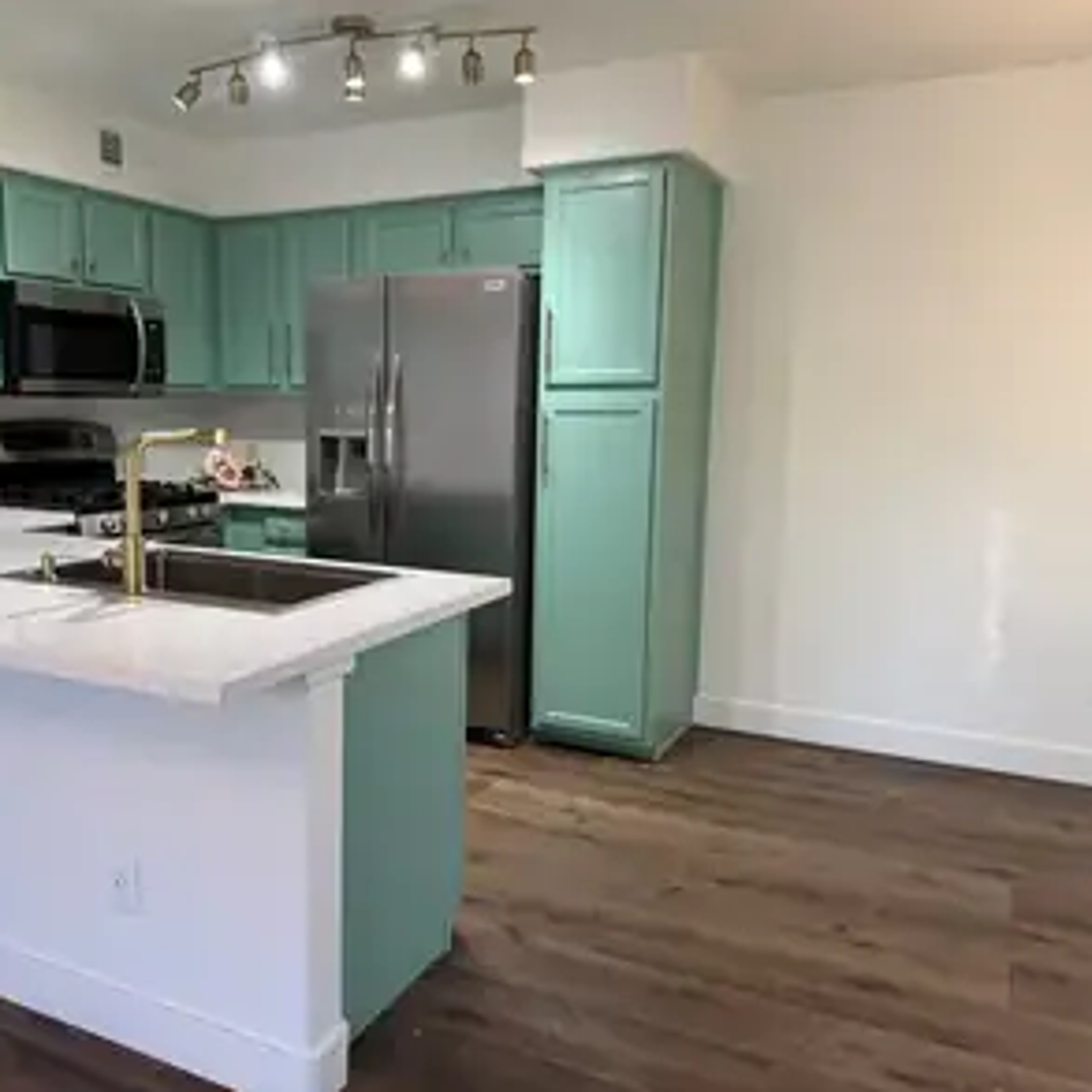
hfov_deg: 55.0
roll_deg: -0.4
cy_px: 540
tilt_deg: -8.1
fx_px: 1035
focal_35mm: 29
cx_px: 410
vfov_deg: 55.6
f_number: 1.78
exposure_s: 1/120
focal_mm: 6.76
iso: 160
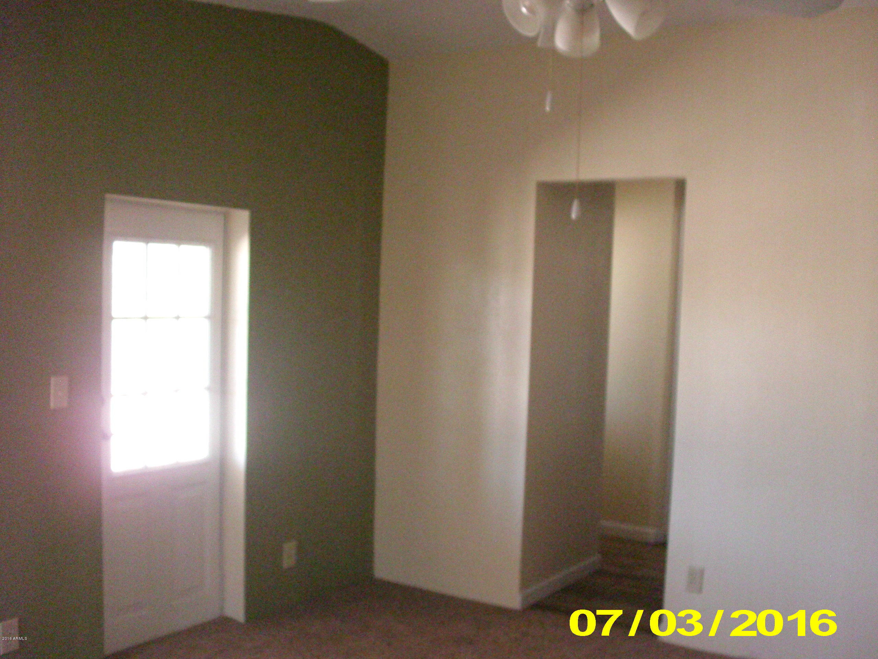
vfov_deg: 37.7
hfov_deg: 49.0
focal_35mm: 38
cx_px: 439
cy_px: 330
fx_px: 964
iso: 640
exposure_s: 1/60
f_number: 3.1
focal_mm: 6.3
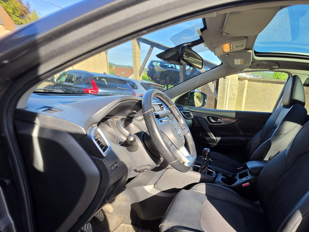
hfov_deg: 76.2
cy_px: 163
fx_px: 179
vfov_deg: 63.5
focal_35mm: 20
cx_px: 229
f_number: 1.9
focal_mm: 2.2
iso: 32
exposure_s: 1/401
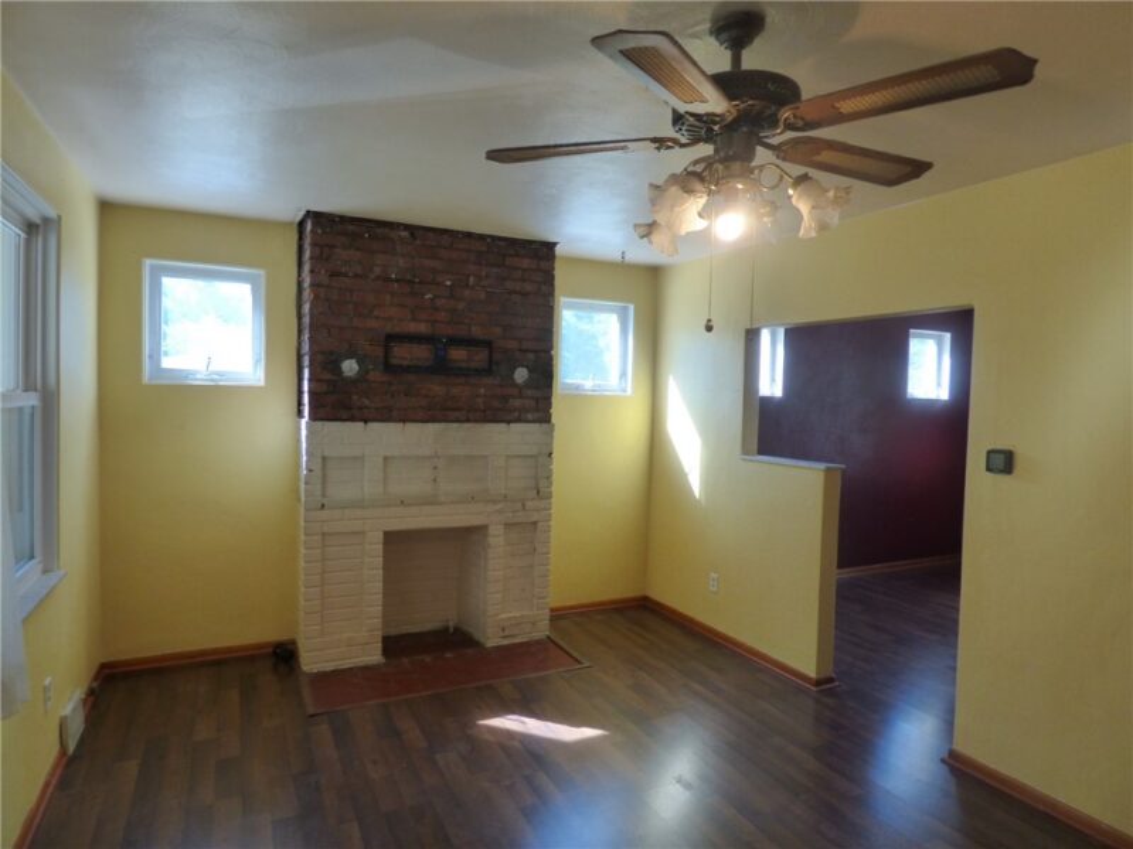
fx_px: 655
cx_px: 566
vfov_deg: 66.0
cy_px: 424
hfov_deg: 81.7
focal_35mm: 20
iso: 250
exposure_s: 1/100
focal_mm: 3.58
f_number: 2.8
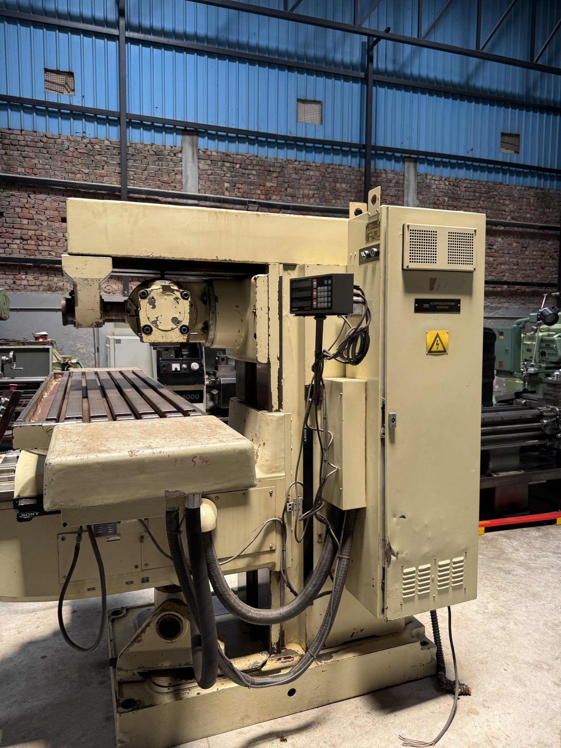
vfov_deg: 71.6
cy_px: 374
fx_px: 519
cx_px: 280
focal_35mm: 24
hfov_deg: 56.8
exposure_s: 1/121
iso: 100
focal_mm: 6.76
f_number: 1.78
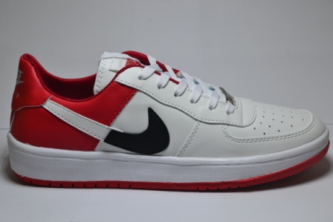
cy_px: 111
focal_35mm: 63
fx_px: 583
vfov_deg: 21.6
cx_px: 166
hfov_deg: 31.9
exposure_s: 1/80
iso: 400
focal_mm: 42
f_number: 8
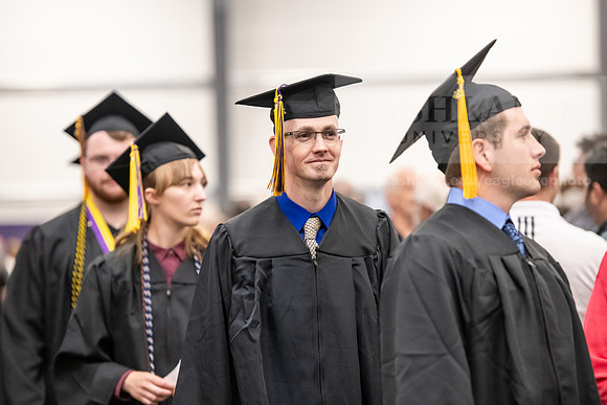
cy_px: 202
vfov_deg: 9.2
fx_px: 2530
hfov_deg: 13.7
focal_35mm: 150
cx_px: 304
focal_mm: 150
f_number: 3.2
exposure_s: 1/200
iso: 3200
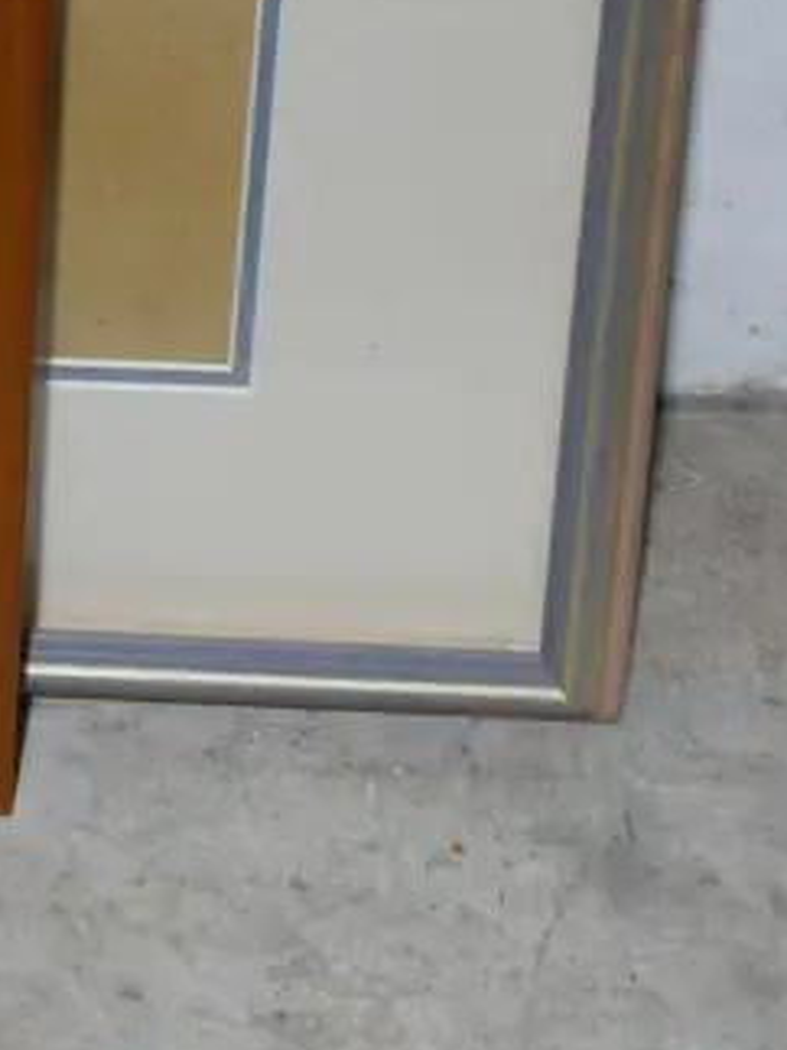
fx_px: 6734
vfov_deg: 8.7
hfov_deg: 6.6
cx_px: -317
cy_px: -595
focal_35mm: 222
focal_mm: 35
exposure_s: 1/80
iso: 2000
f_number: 5.5
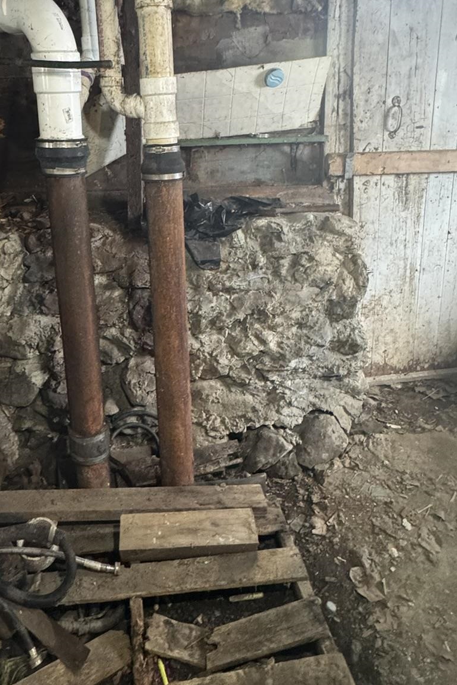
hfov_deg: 48.7
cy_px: 228
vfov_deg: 67.5
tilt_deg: -13.5
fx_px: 495
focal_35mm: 26
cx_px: 152
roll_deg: +2.7
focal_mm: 2.22
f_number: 2.2
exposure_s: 1/60
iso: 800
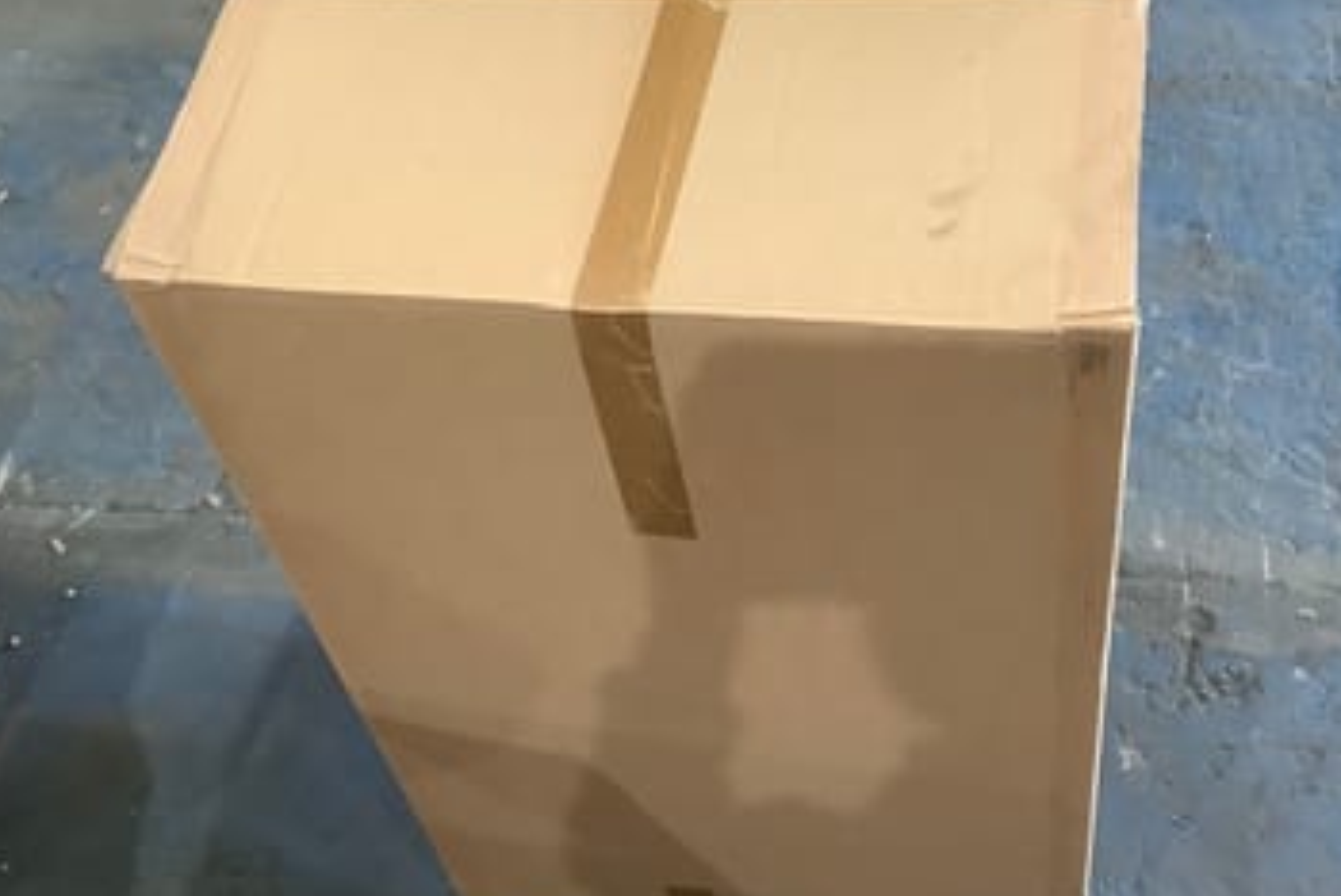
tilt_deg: -47.8
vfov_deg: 29.2
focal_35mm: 46
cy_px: 370
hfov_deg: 42.5
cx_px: 812
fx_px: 1715
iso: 200
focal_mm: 3.3
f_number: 2.4
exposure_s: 1/50
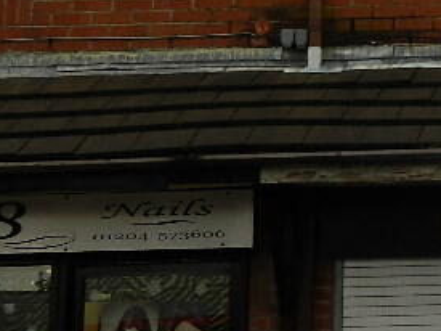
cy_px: -249
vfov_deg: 8.2
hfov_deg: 10.8
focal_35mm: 175
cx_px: 688
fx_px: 2228
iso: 80
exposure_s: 1/100
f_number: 3.6
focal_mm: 8.4
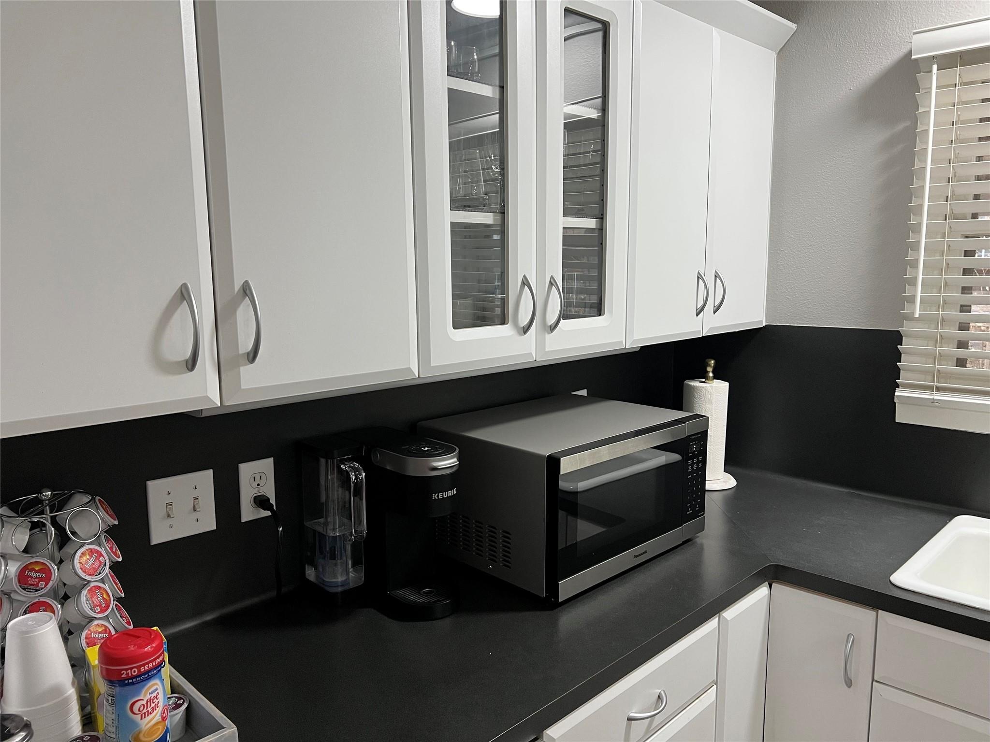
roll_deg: +0.9
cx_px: 495
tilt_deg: -7.9
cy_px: 371
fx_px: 744
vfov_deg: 53.1
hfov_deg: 67.3
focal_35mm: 26
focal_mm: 5.7
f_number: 1.5
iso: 125
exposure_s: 1/60
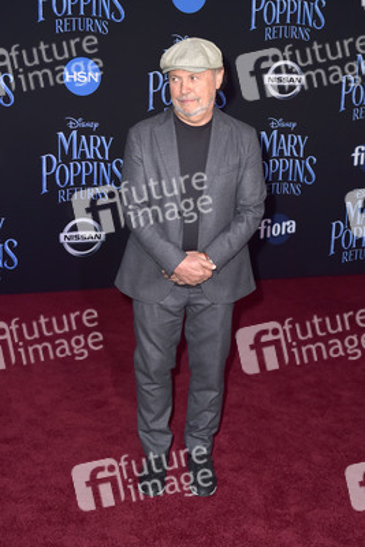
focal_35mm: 44
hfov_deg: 30.5
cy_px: 274
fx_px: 669
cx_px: 182
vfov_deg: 44.5
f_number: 6.3
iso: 400
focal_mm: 44
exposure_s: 1/250
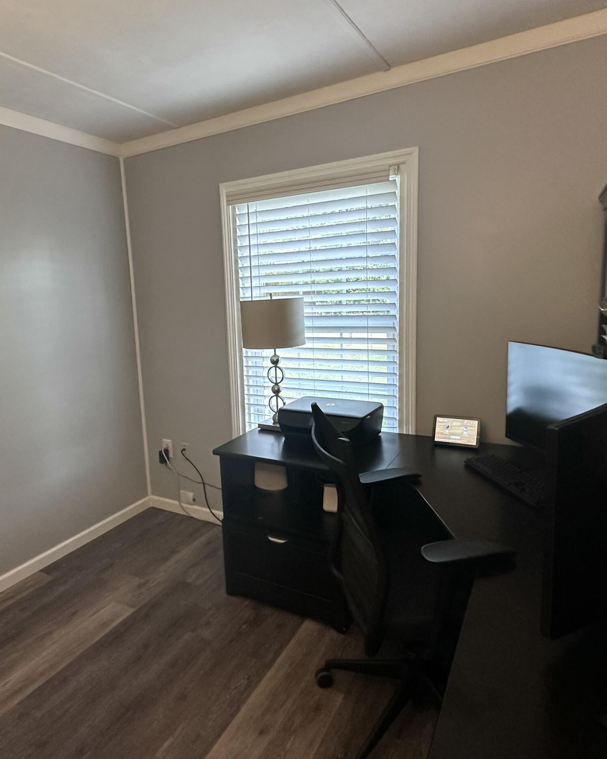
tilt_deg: -8.5
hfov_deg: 62.8
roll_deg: +2.6
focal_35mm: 22
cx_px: 258
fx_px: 494
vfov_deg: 75.0
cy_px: 372
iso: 400
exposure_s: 1/60
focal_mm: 2.22
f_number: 2.2
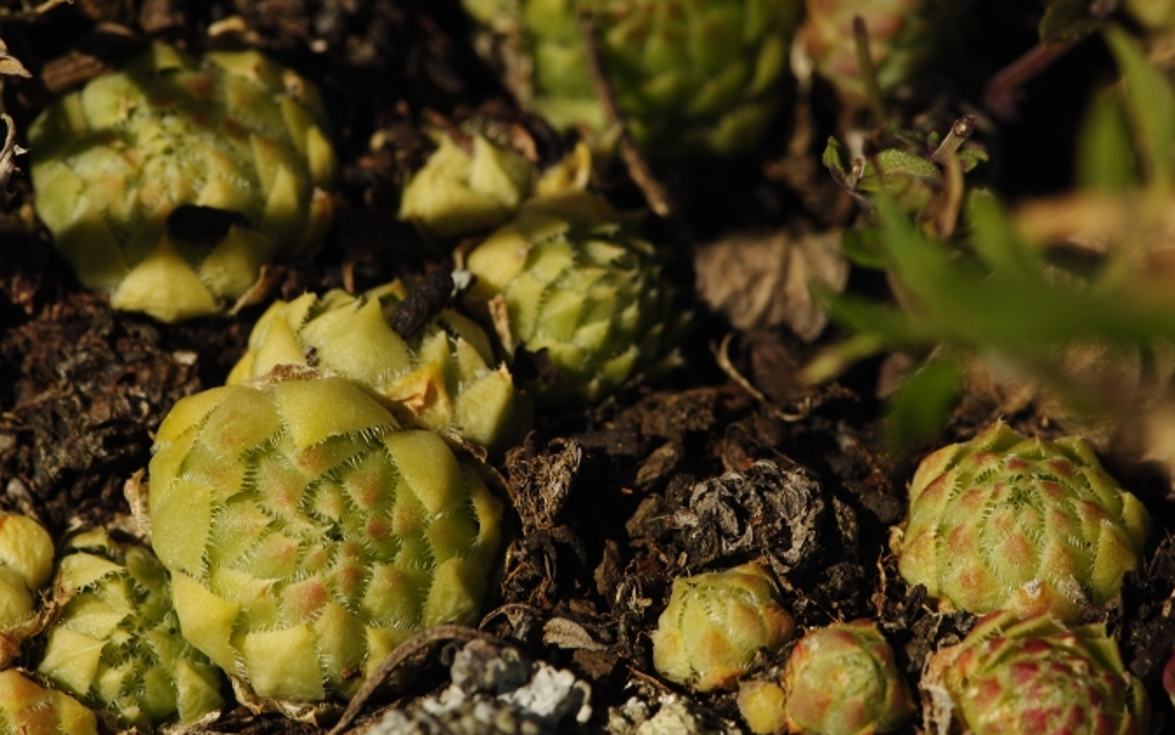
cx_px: 620
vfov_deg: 8.5
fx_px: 4952
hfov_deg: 13.5
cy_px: 337
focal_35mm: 155
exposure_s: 1/250
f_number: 10
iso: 100
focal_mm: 85
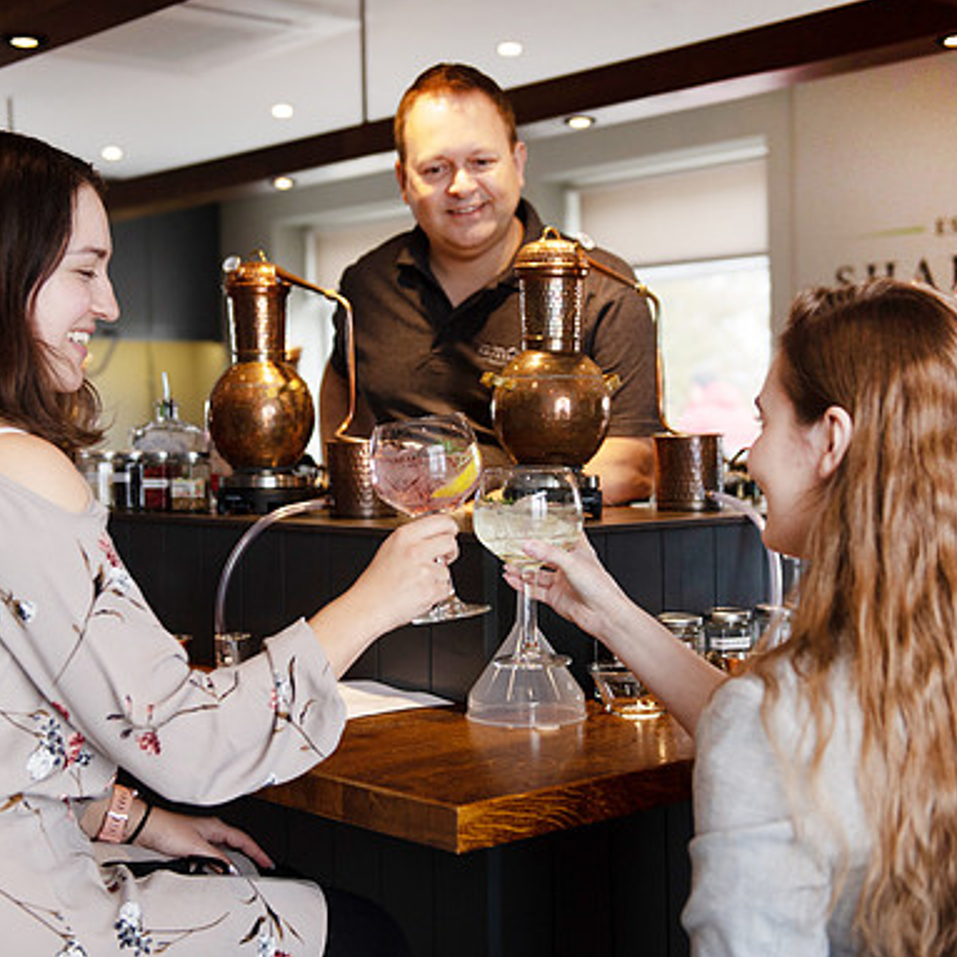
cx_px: 457
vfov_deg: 31.6
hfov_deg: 31.6
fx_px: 1689
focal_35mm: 54
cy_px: 476
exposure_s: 1/250
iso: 400
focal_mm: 42
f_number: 2.8
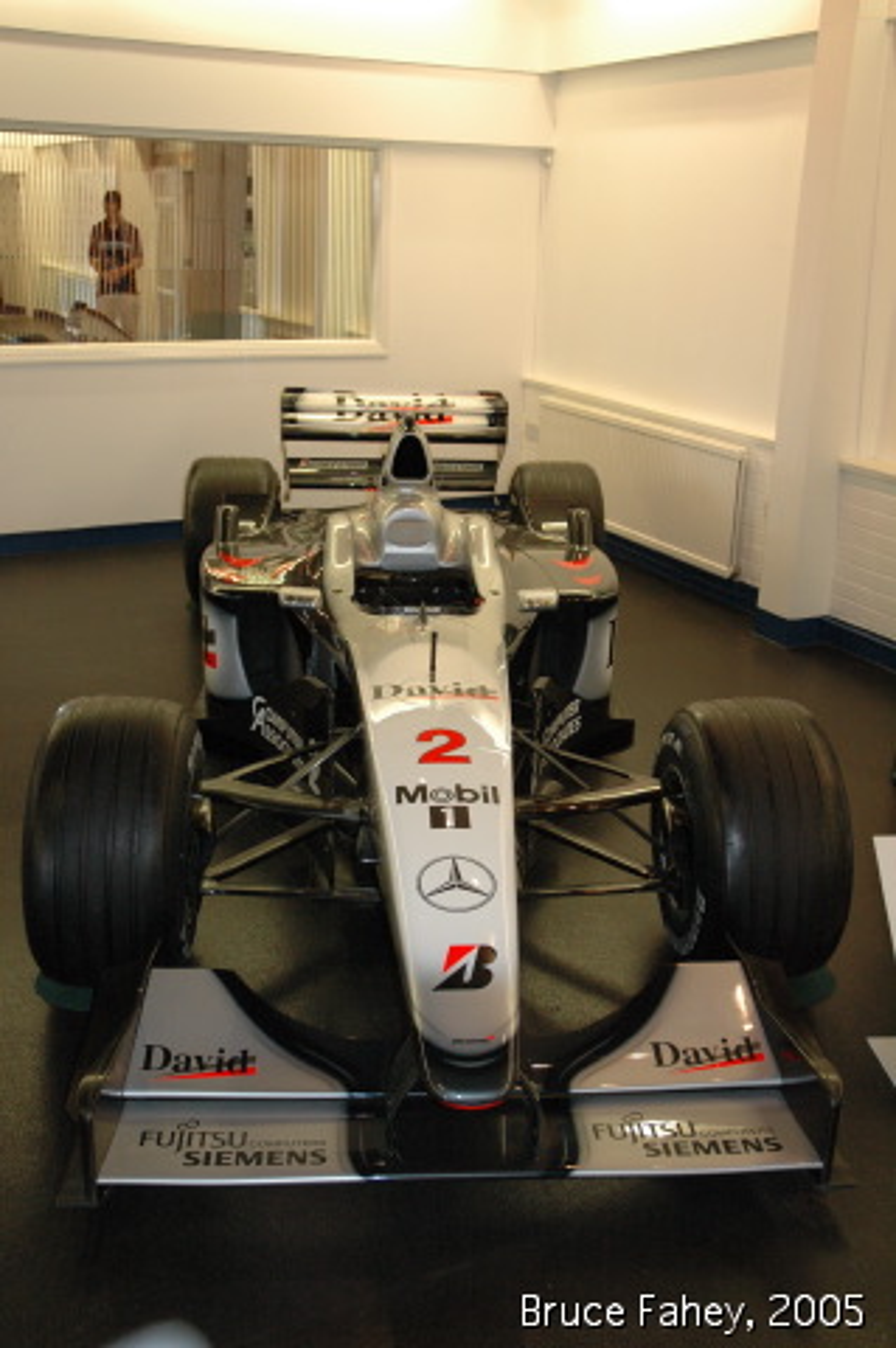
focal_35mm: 36
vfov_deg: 53.2
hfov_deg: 36.8
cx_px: 448
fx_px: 1347
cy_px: 674
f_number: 4
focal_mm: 24
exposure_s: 1/60
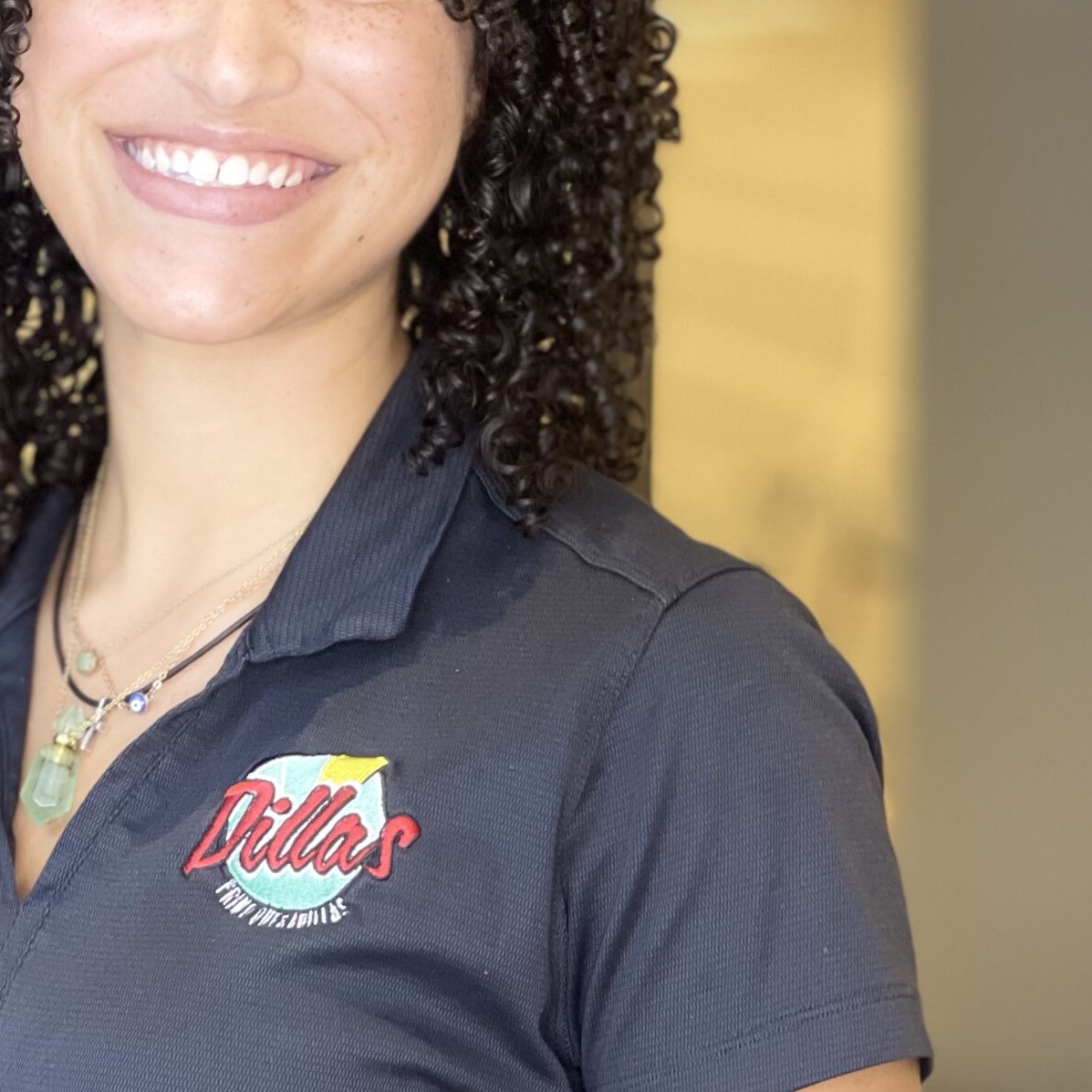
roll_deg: -0.1
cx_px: 316
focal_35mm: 121
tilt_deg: -3.3
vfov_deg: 14.4
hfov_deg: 14.4
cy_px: 444
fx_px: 4319
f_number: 2.2
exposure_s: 1/40
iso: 125
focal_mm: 7.5
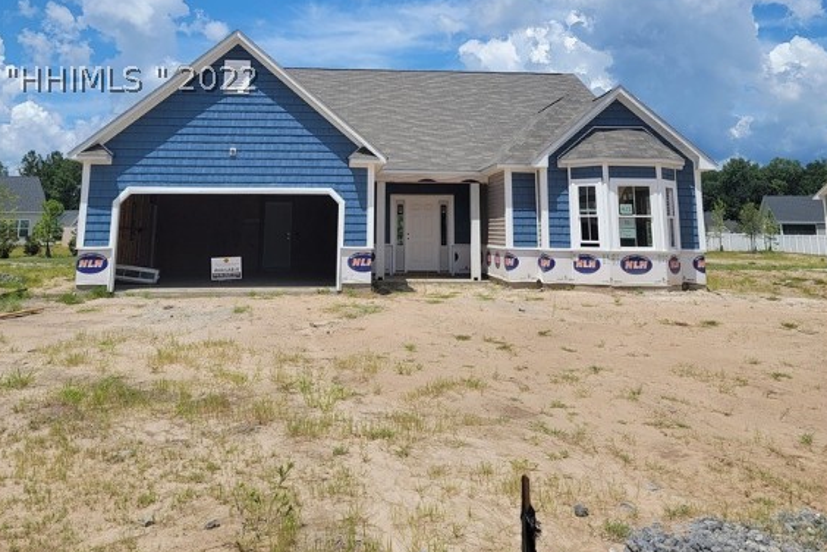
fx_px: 781
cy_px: 78
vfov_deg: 36.9
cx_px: 418
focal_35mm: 34
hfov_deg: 55.8
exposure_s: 1/1533
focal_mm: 6.7
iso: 16
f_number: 1.8
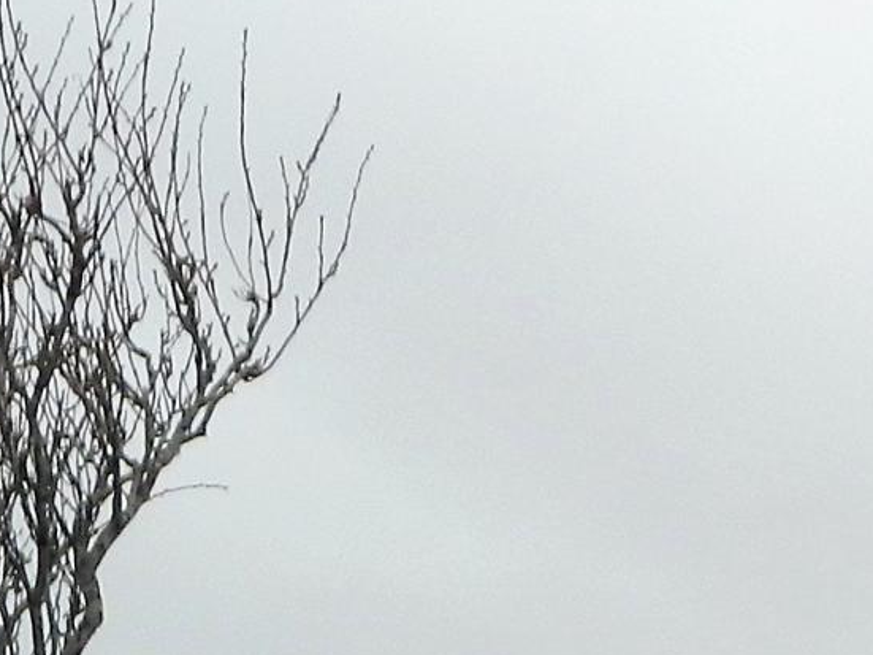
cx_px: 1036
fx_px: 6455
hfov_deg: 7.7
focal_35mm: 256
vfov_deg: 5.7
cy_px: 1180
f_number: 3.6
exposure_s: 1/50
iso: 80
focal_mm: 8.4
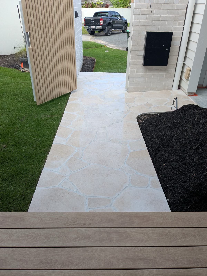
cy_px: 138
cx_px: 104
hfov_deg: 51.4
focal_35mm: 27
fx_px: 215
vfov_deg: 65.3
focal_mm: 4.38
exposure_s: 1/570
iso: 53
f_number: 1.73
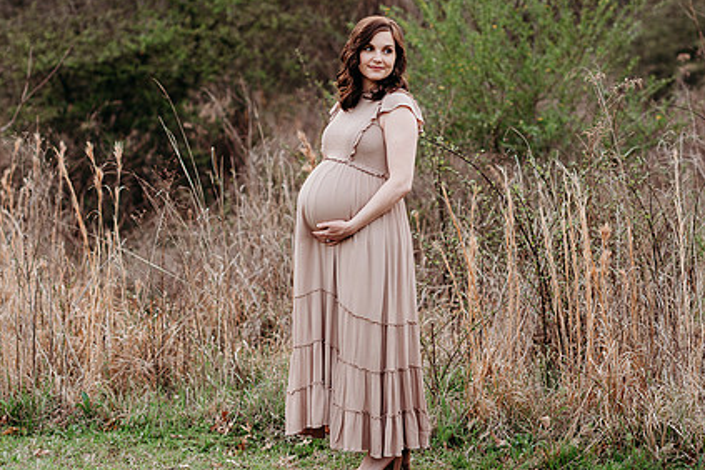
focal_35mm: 124
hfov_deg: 16.5
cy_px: 167
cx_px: 351
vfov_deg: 11.0
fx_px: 2428
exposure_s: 1/320
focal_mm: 85
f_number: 2.5
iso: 400
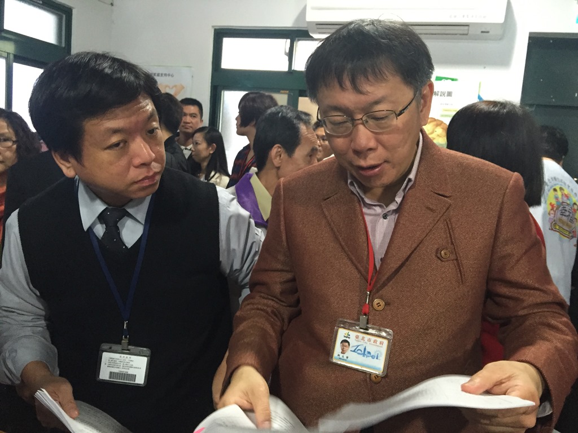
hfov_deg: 61.7
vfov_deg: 48.2
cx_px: 289
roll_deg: -6.2
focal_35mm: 29
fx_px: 484
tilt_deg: -5.1
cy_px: 216
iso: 250
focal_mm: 4.15
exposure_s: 1/30
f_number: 2.2
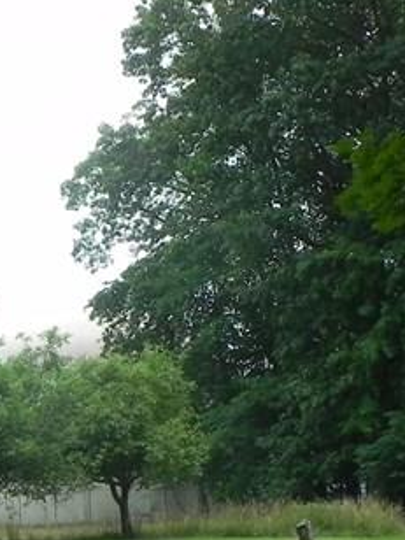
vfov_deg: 12.8
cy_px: 463
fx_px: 2387
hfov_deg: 9.6
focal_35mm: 153
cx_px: 16
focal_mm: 8.2
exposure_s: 1/238
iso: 160
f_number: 5.6
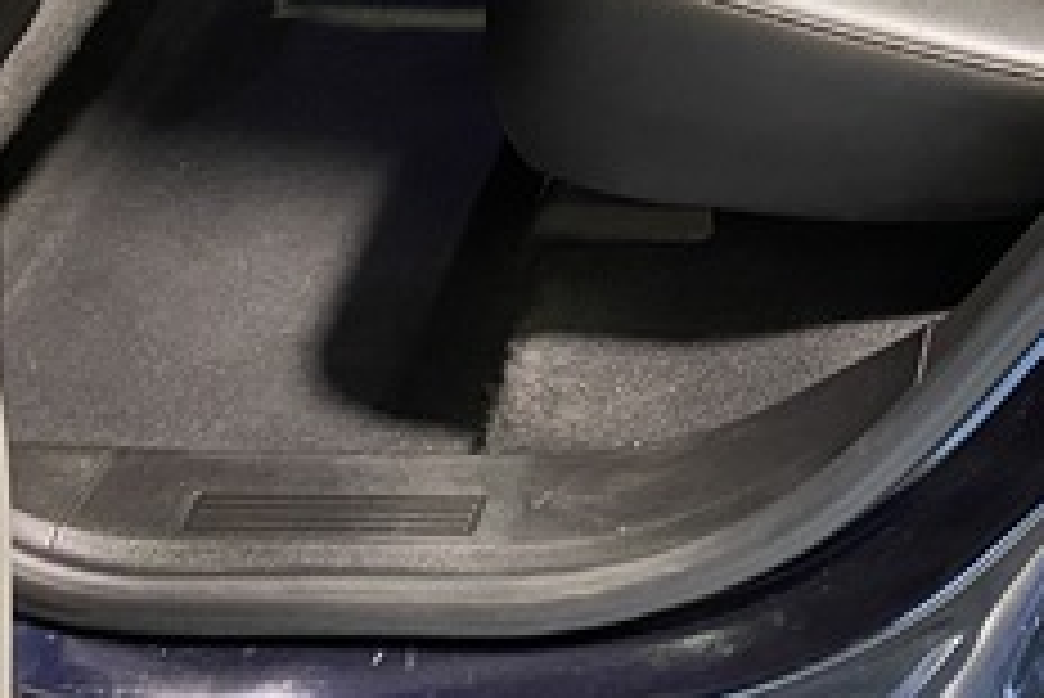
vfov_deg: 14.3
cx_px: 1159
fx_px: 2495
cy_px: -500
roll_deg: +0.7
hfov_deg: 22.3
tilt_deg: -21.4
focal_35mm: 86
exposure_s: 1/40
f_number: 1.8
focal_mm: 4.25
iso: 500
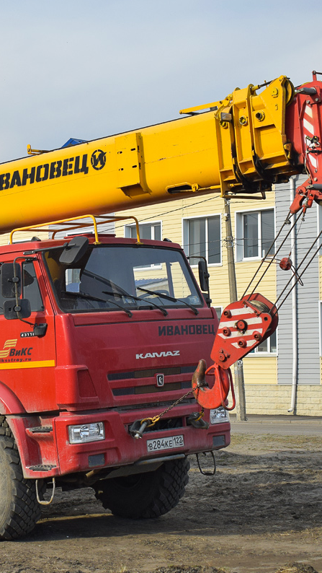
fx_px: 1153
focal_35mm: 76
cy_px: 287
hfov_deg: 15.6
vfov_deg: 27.9
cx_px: -3
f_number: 5.6
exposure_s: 1/640
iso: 200
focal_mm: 32
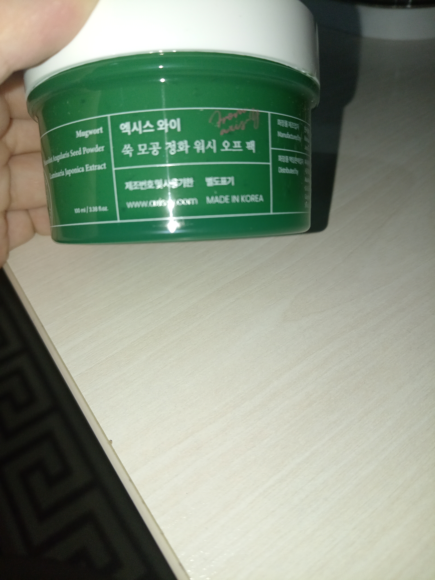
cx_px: 218
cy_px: 290
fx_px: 436
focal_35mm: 26
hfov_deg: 53.1
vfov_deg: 67.3
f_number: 1.8
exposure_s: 1/33.3
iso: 214
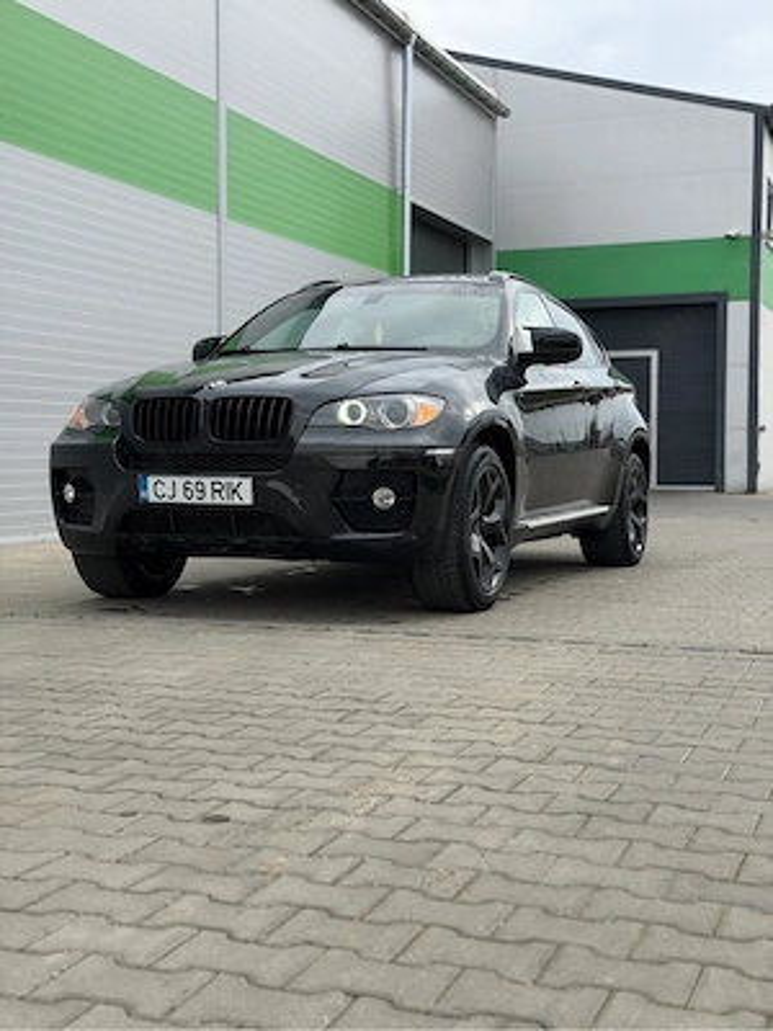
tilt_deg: -3.0
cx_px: 386
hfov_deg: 30.3
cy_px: 516
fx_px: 1429
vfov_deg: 39.7
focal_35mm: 48
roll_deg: -0.1
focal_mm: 6.76
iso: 64
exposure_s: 1/1222
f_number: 1.78
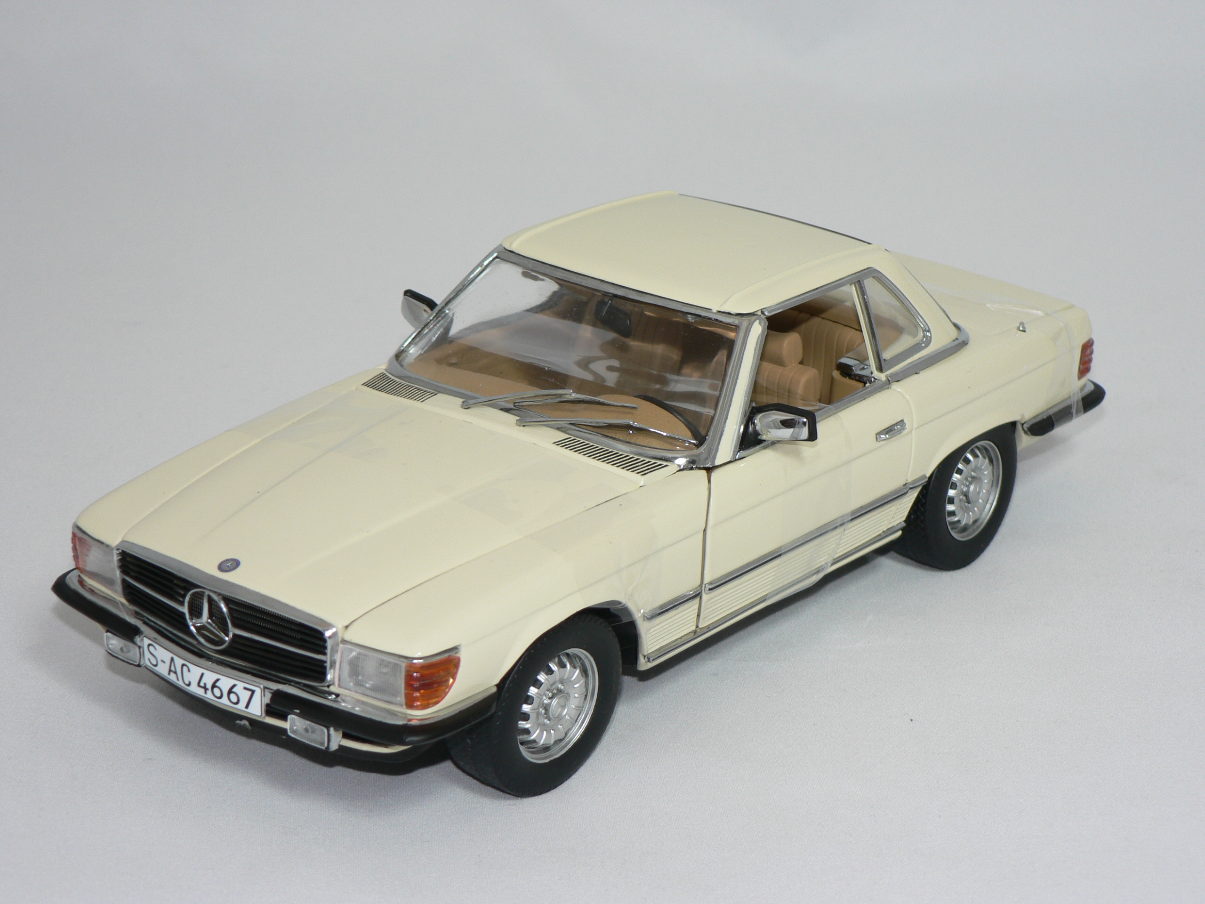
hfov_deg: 23.8
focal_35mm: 82
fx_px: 2854
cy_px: 452
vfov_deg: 18.0
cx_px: 602
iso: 80
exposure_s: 1/60
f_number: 3.2
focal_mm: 13.7
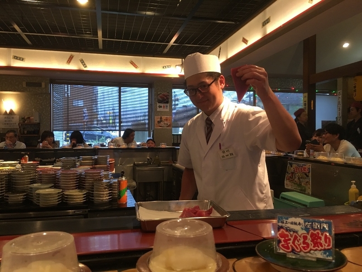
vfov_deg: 48.2
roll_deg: -1.9
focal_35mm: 29
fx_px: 303
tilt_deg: +0.7
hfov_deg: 61.7
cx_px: 181
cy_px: 136
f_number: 2.2
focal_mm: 4.15
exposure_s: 1/15
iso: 64
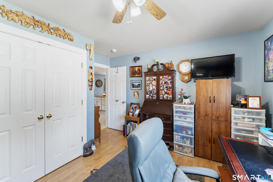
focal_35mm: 15
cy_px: 91
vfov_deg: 78.8
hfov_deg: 101.9
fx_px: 111
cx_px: 136
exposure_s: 1/5
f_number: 8
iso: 800
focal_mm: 14.6
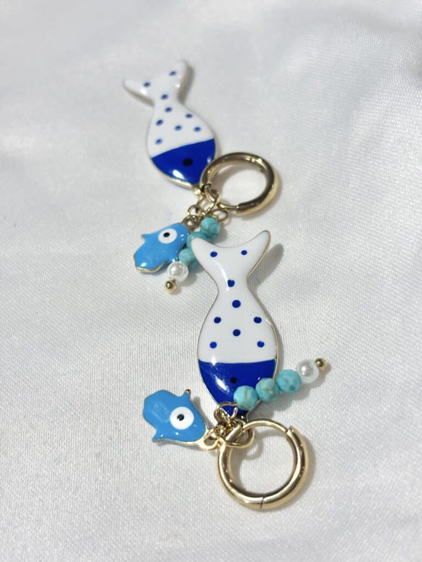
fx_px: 845
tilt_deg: -45.9
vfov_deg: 36.8
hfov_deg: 28.0
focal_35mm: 52
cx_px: 211
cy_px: 281
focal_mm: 5.96
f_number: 1.6
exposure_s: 1/347
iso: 32
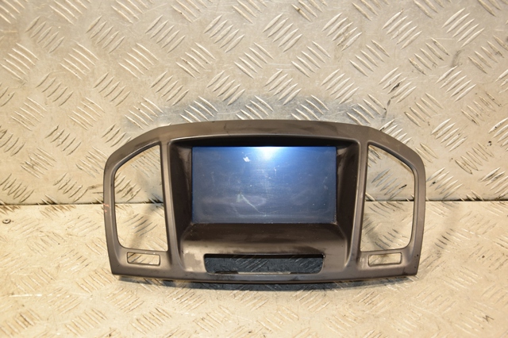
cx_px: 254
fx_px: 889
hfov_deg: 31.9
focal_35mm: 63
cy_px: 169
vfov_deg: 21.5
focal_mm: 42
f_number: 4.8
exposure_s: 1/125
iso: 800
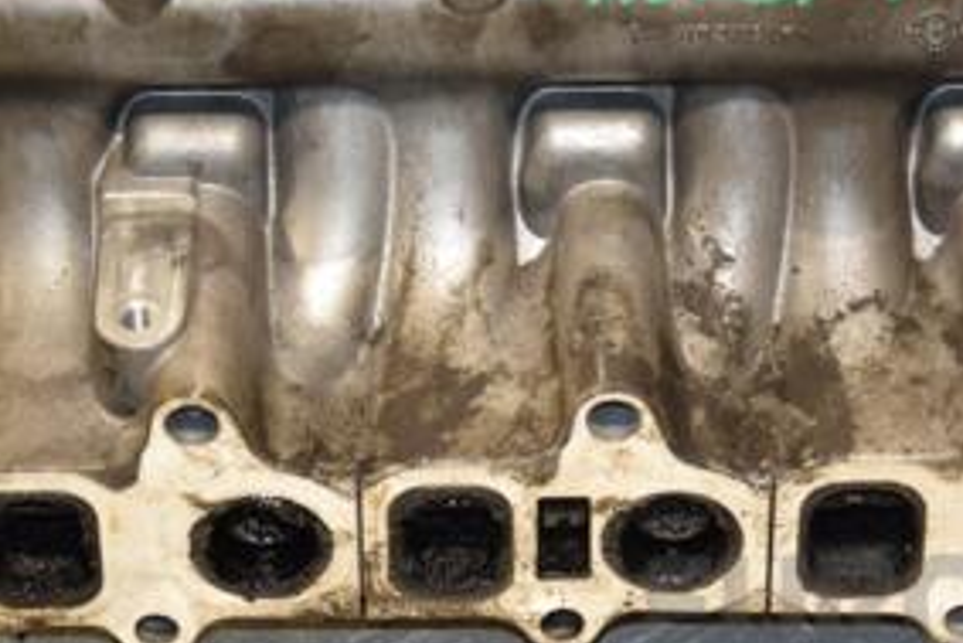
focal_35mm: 159
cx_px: 582
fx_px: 4255
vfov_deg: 8.6
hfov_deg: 12.9
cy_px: 153
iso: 800
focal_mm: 50
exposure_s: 1/125
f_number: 5
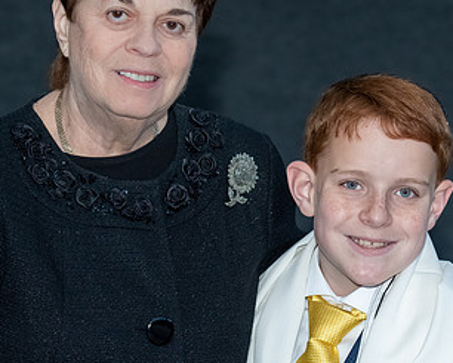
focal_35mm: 304
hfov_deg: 6.4
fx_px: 4077
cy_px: 251
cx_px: 304
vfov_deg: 5.1
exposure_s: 1/250
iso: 400
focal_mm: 86
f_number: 5.6
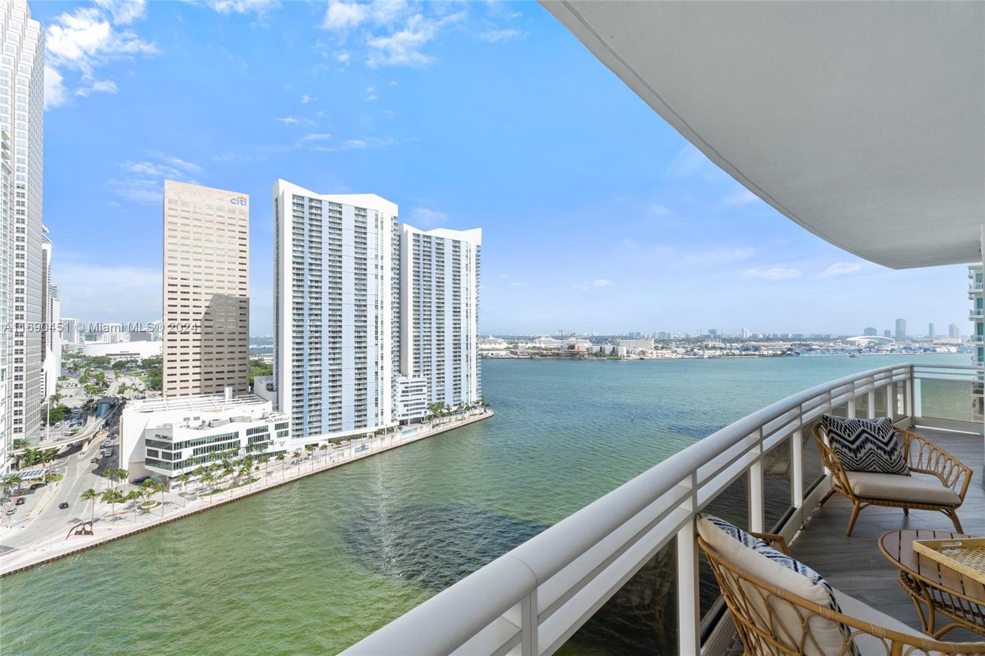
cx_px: 492
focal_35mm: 15
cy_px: 328
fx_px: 410
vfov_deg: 77.3
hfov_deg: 100.4
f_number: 9
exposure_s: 1/250
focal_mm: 10
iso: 500
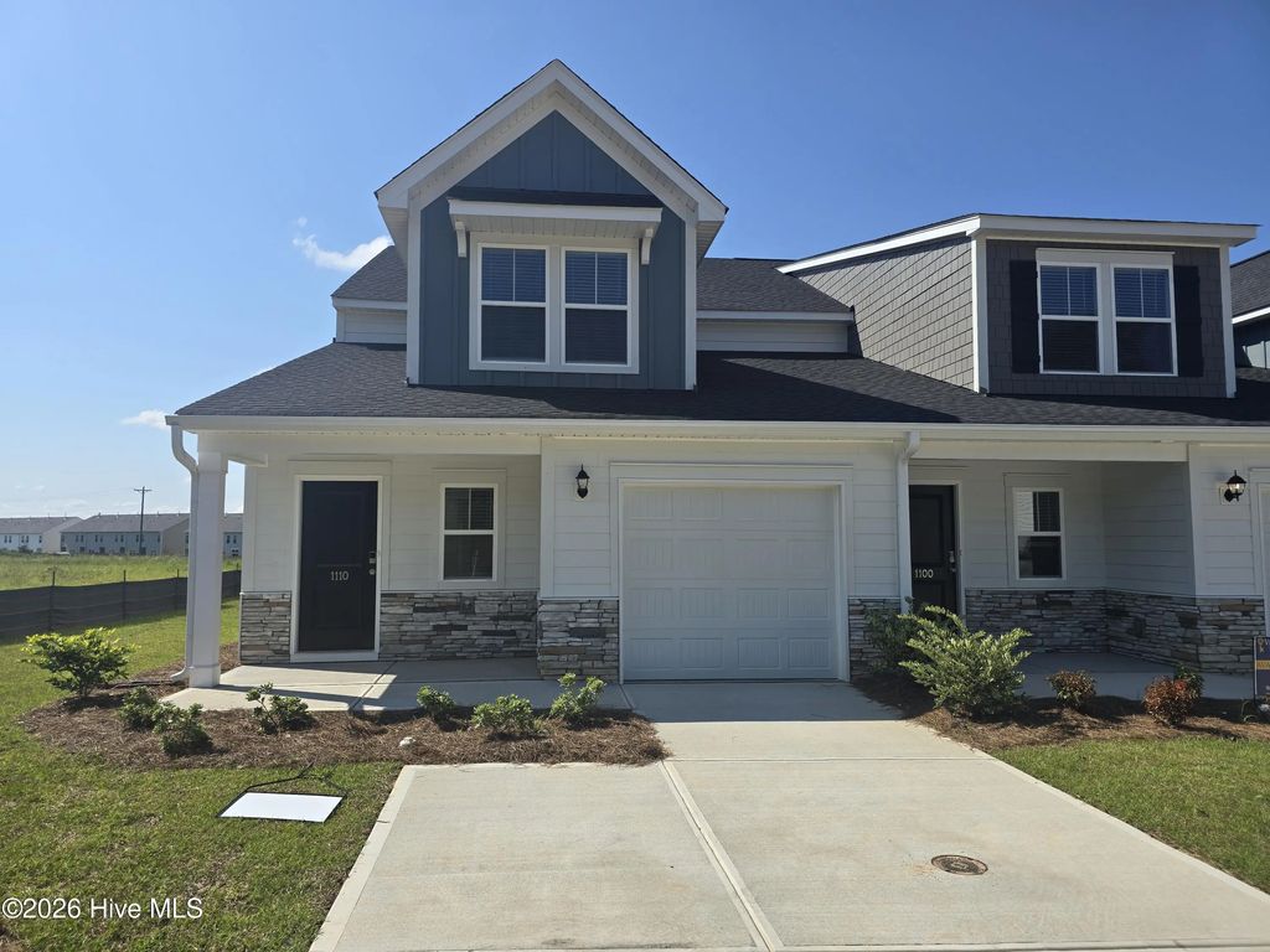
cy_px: 476
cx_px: 635
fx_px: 844
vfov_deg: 58.9
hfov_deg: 73.9
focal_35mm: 23
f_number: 1.7
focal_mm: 6.3
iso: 12
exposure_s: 1/978
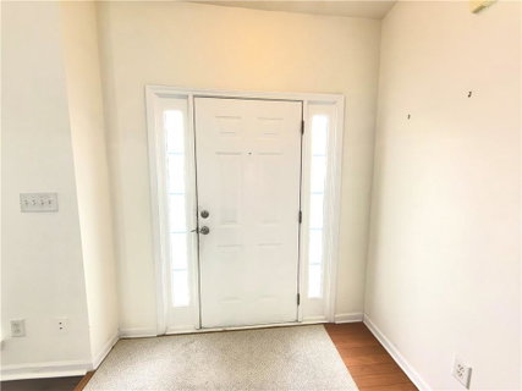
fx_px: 196
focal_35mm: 13
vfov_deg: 89.9
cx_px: 261
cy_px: 196
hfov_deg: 106.2
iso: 250
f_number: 2.2
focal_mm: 1.95
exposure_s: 1/60
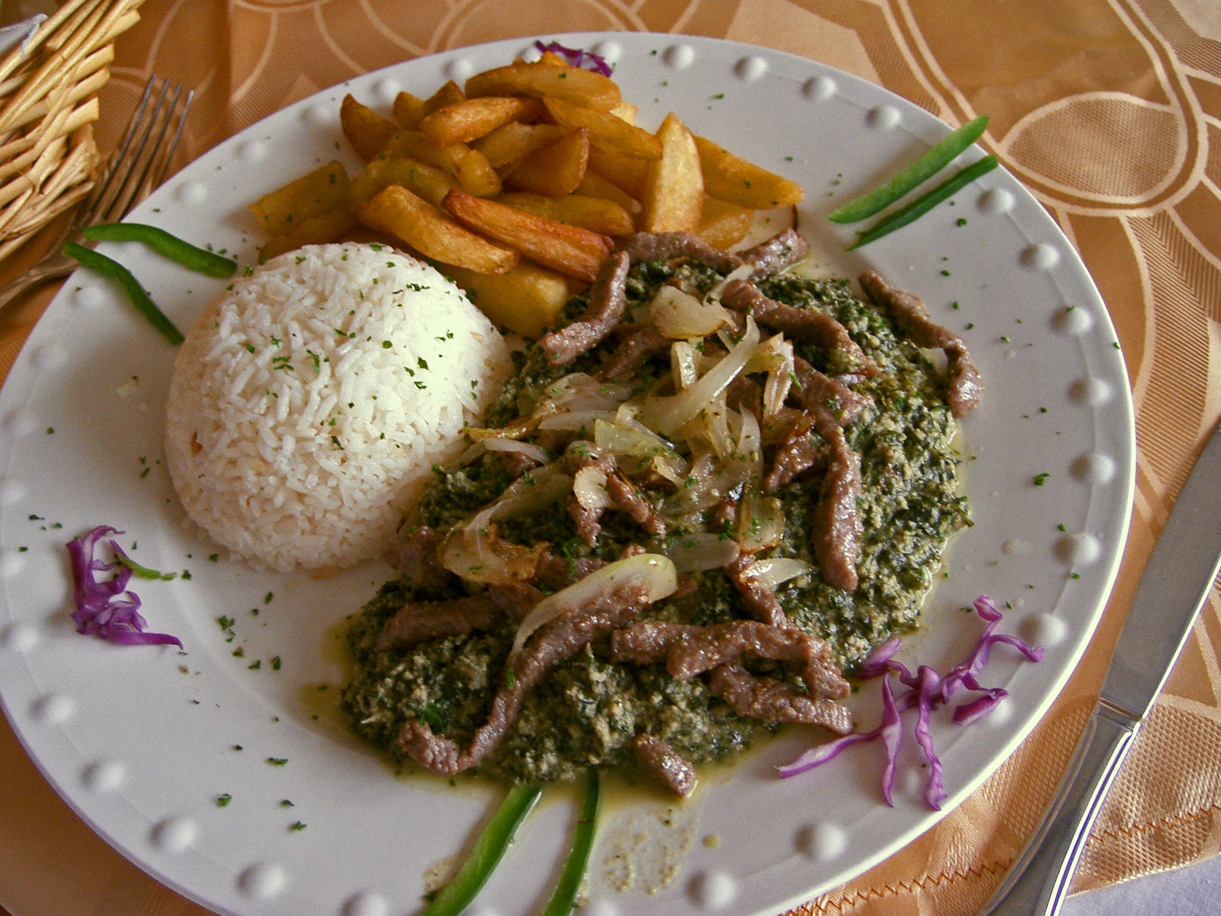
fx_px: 1376
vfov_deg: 36.8
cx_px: 610
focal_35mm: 39
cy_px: 458
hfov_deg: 47.9
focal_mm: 8
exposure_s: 1/100
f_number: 2.8
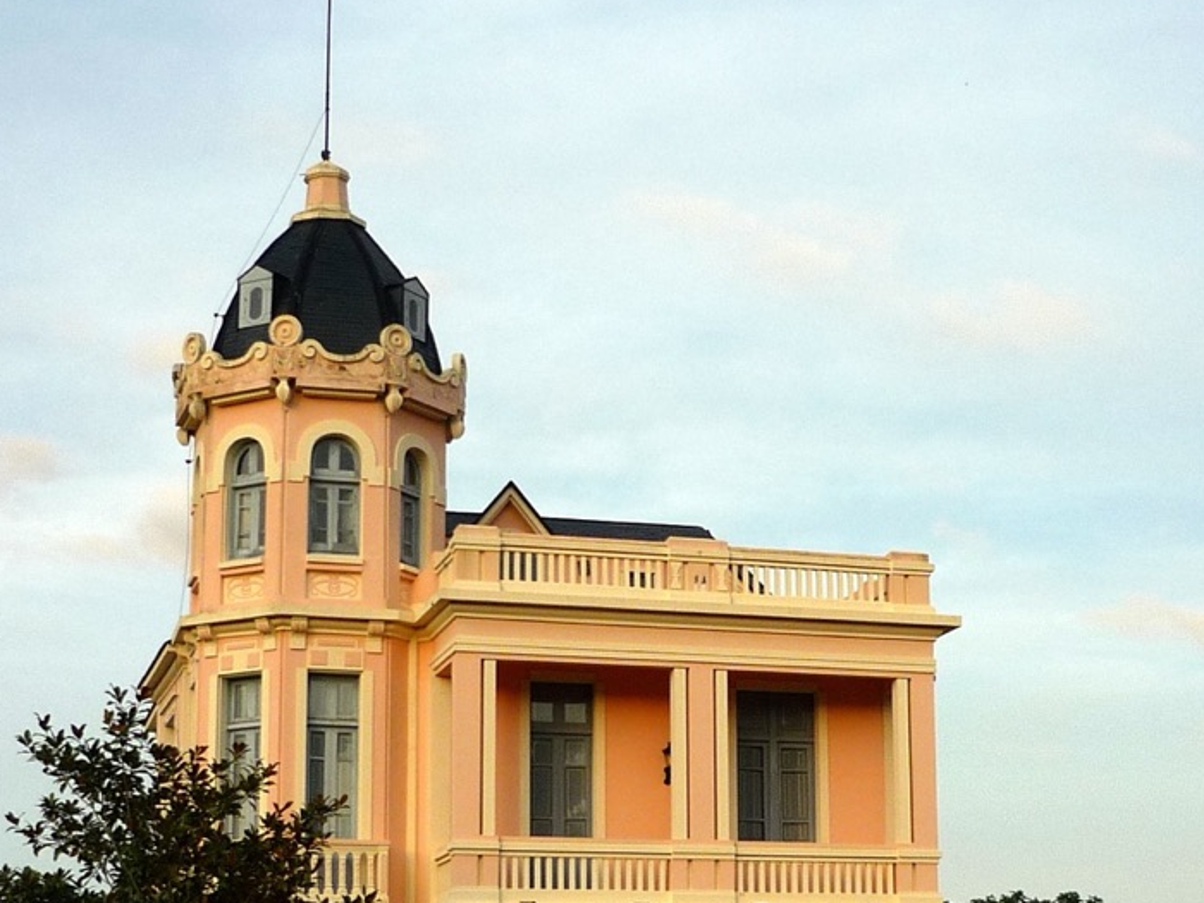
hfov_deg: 26.9
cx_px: 772
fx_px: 2504
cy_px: 612
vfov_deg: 20.4
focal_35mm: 72
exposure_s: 1/640
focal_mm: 5.5
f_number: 2.8
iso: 100
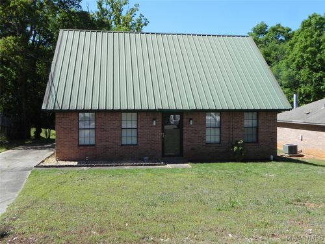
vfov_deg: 42.9
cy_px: 122
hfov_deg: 55.4
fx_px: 310
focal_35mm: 33
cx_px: 162
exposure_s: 1/292
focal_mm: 5.9
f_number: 6.3
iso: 160
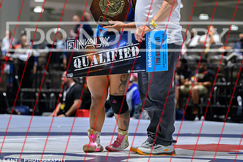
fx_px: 1209
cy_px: 37
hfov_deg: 11.5
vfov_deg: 7.7
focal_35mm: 179
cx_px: 115
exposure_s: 1/640
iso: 8000
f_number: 2.8
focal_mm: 93
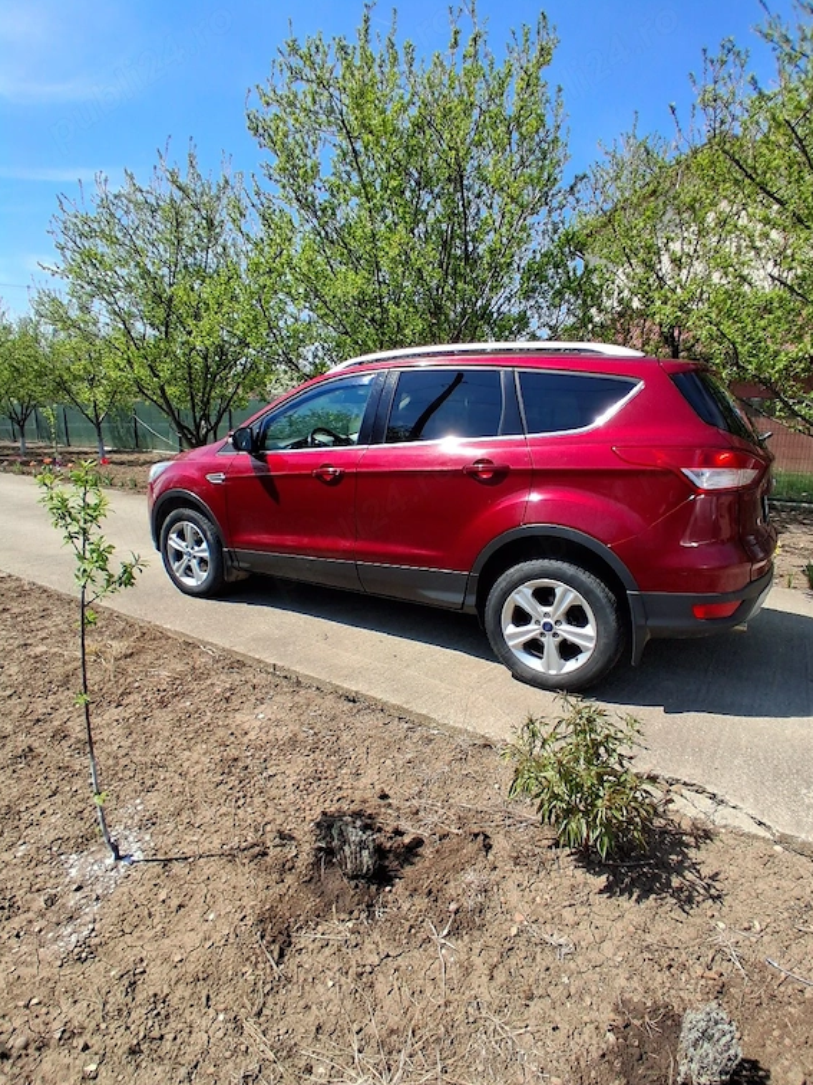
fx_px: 564
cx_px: 420
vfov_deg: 87.7
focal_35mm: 18
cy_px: 558
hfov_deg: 71.6
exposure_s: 1/1429
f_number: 2.2
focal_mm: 1.4
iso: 50
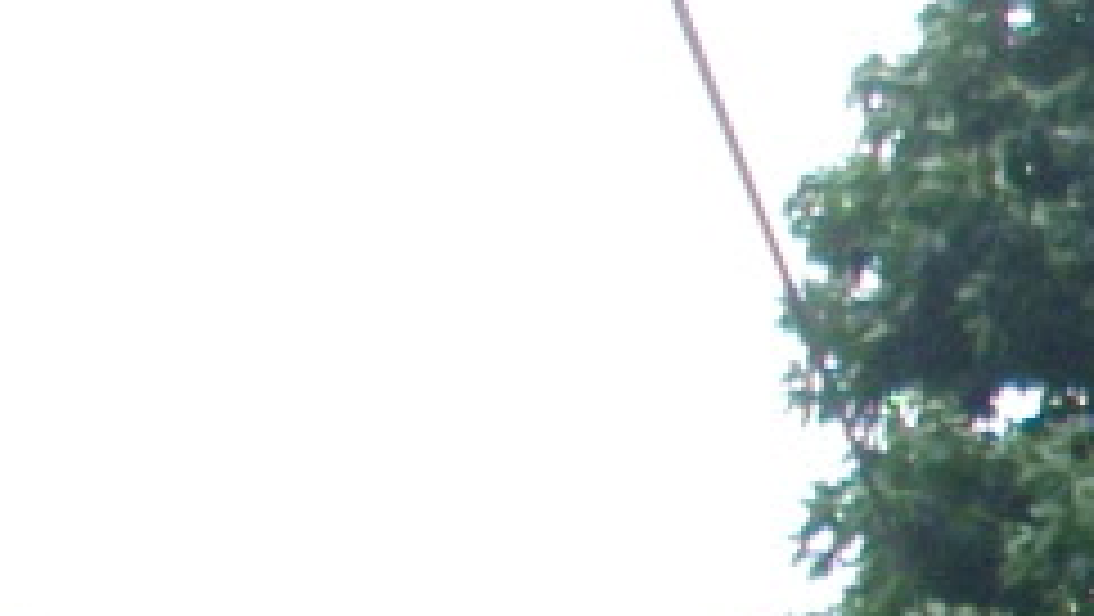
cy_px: 782
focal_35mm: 265
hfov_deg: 7.5
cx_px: 2715
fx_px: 7691
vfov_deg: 4.6
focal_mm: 6.2
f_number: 2.8
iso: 100
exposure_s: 1/320
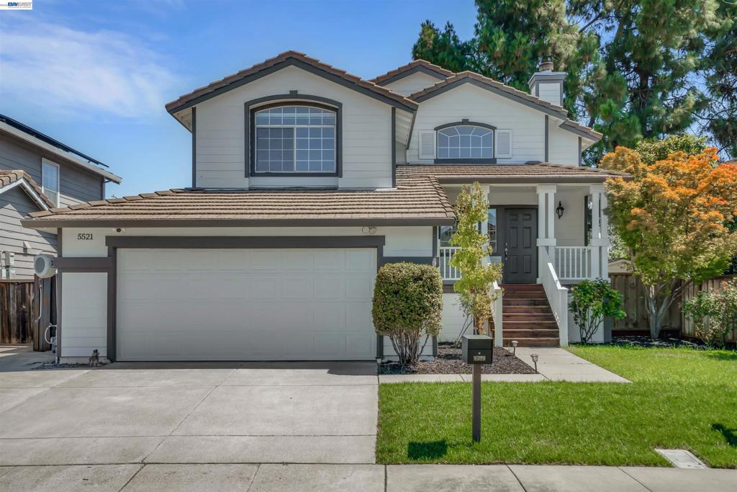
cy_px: 246
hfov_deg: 55.8
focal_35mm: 34
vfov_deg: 38.9
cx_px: 368
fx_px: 696
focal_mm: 34
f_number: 9
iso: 400
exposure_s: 1/400
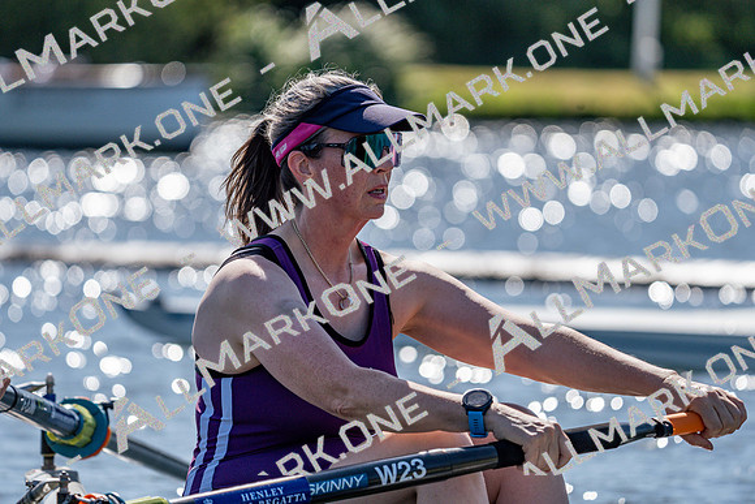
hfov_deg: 6.4
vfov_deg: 4.2
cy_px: 252
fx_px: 6796
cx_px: 378
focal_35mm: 324
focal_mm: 324
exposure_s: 1/2000
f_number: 6.3
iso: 200
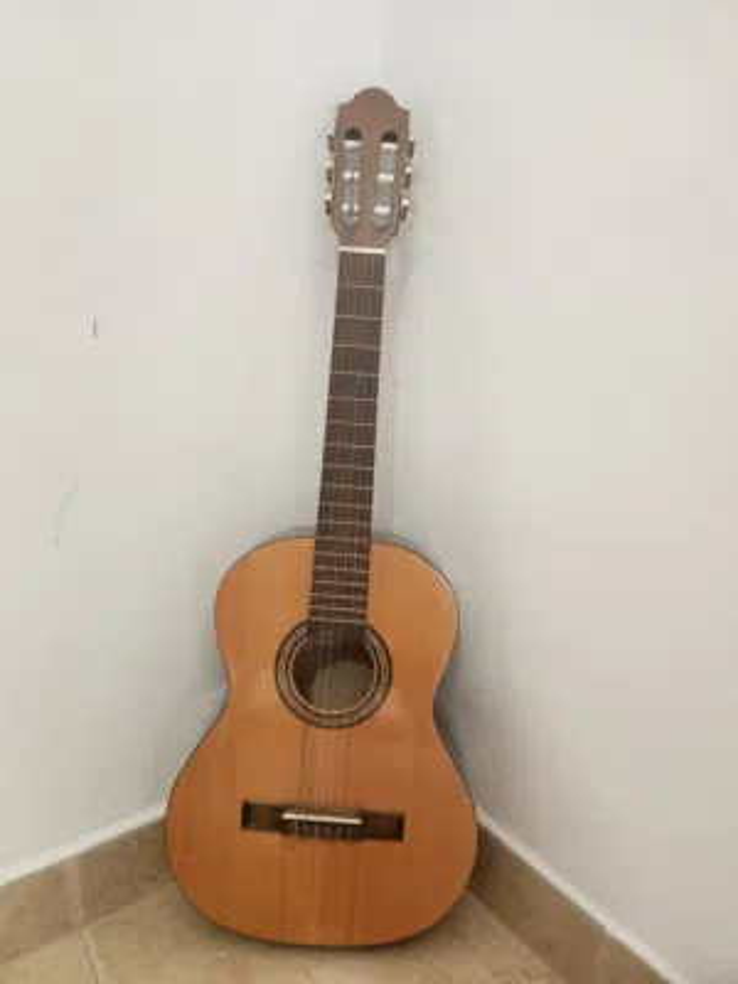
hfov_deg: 58.9
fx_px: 654
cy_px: 492
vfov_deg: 73.9
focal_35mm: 23
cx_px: 369
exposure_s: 1/100
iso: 500
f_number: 1.8
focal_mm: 5.4
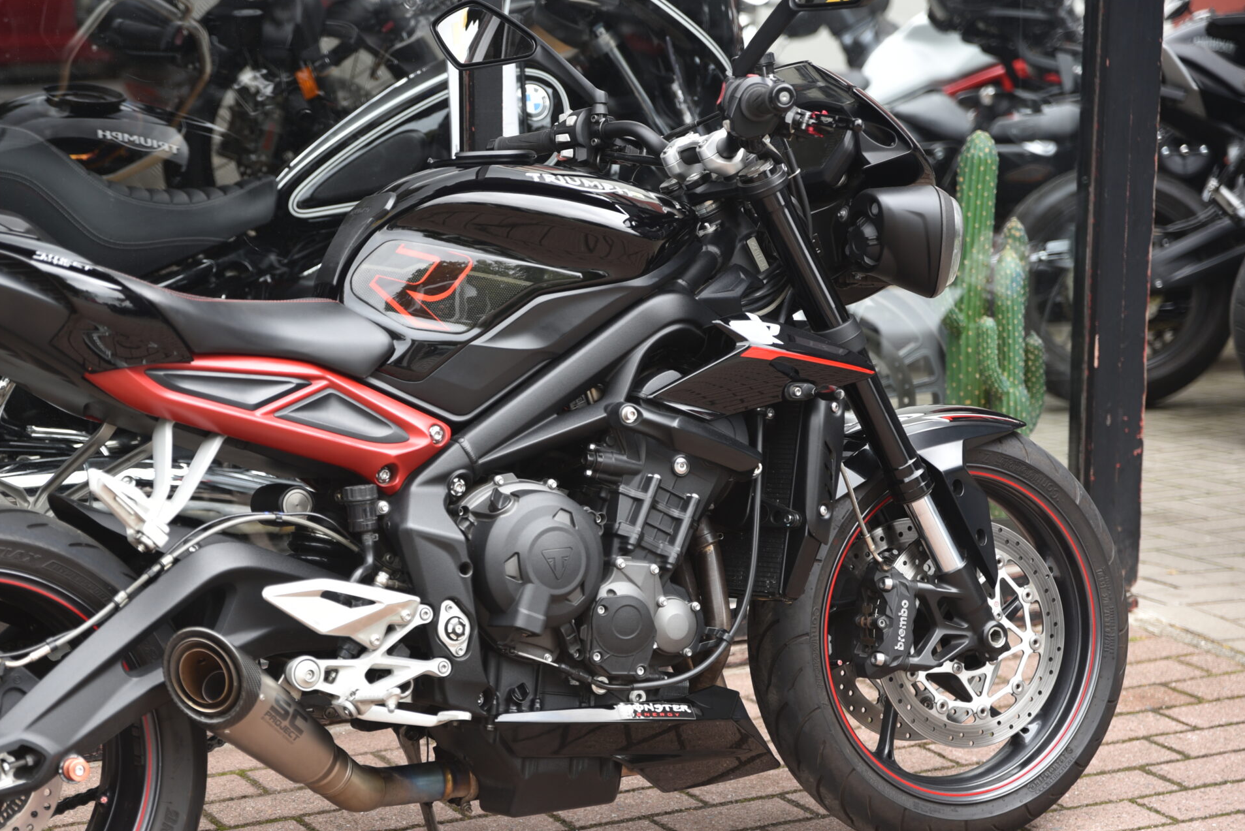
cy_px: 497
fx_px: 3252
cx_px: 412
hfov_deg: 21.6
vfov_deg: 14.6
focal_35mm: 94
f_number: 2.8
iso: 100
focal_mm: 70
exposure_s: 1/60
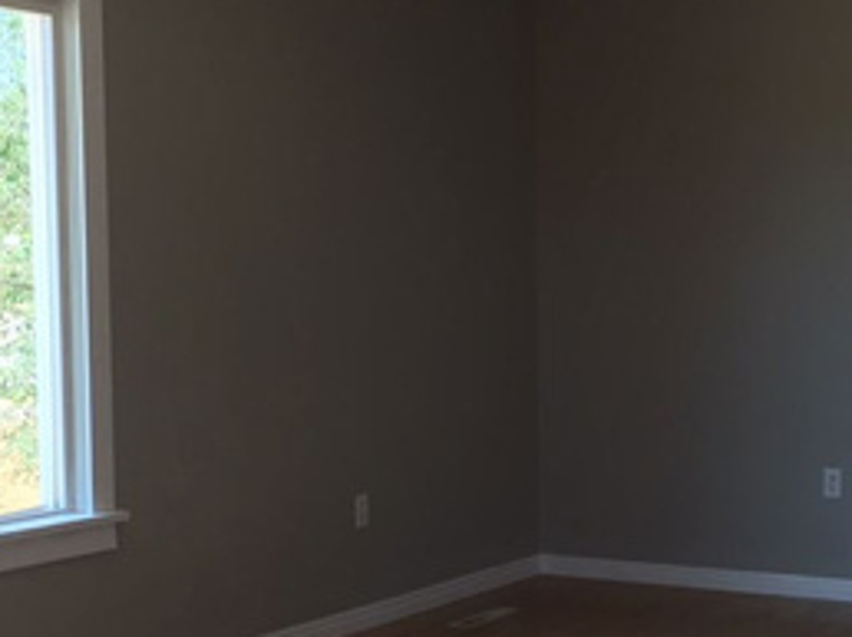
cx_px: 558
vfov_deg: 20.3
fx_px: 1770
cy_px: 455
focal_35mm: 72
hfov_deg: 26.9
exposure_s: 1/120
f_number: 2.2
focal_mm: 4.15
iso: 32
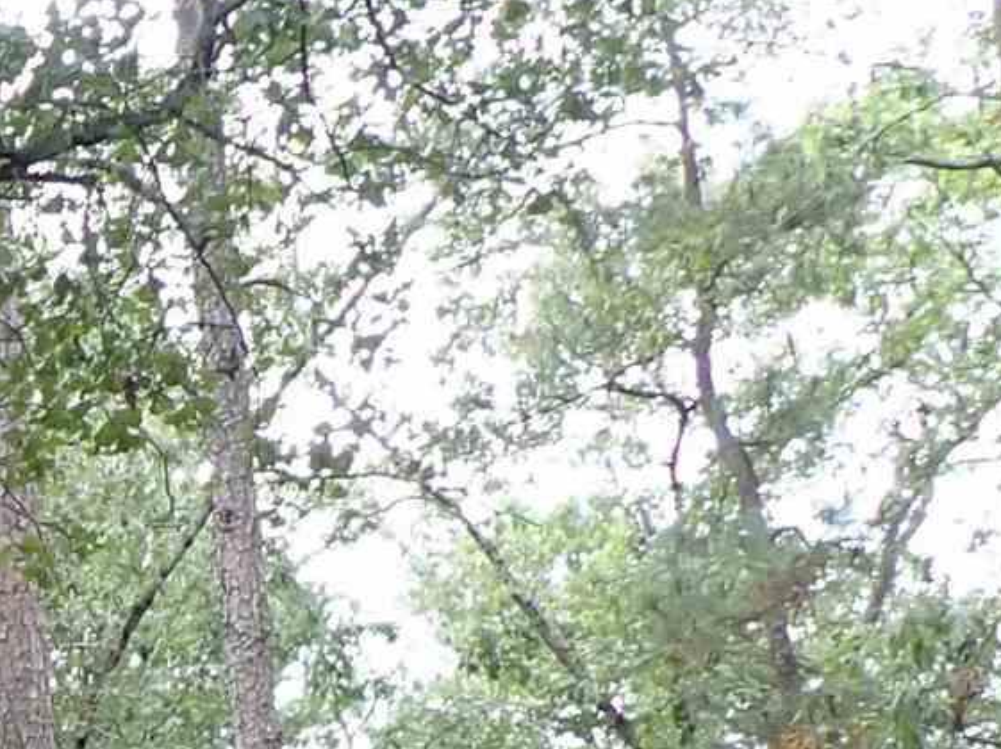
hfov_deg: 12.4
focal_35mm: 137
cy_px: 1437
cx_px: -1117
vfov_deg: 10.1
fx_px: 3959
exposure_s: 1/125
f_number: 2.8
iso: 125
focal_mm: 4.5
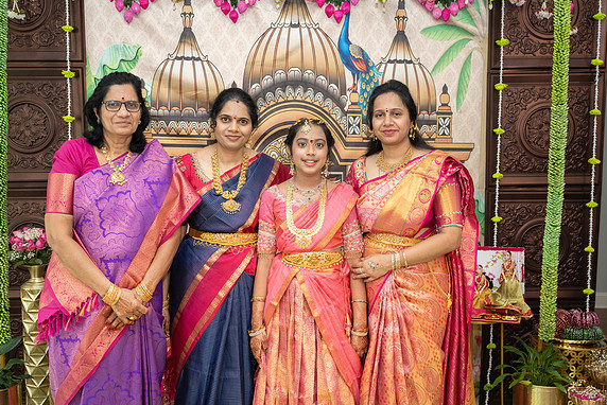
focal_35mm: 39
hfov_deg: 49.5
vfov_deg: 34.2
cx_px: 301
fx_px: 658
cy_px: 203
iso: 800
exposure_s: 1/160
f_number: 3.5
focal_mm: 38
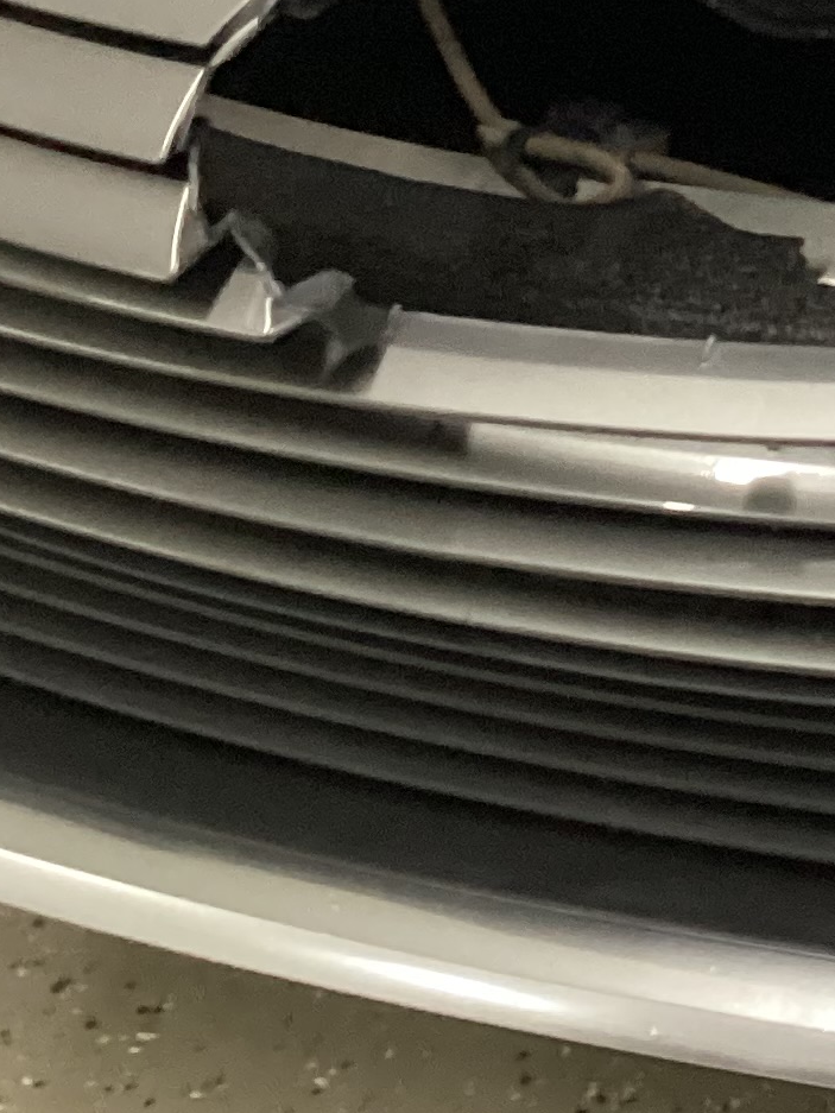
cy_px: -157
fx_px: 3473
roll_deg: +2.9
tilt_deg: -34.6
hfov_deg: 12.7
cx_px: 1432
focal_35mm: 108
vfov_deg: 17.5
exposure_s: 1/40
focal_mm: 3.3
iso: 320
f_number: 2.4
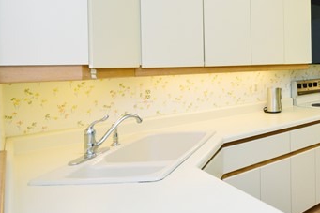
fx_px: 275
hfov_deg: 51.9
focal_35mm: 31
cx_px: 297
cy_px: 72
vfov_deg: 41.8
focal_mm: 11
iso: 800
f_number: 8
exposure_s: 1/60
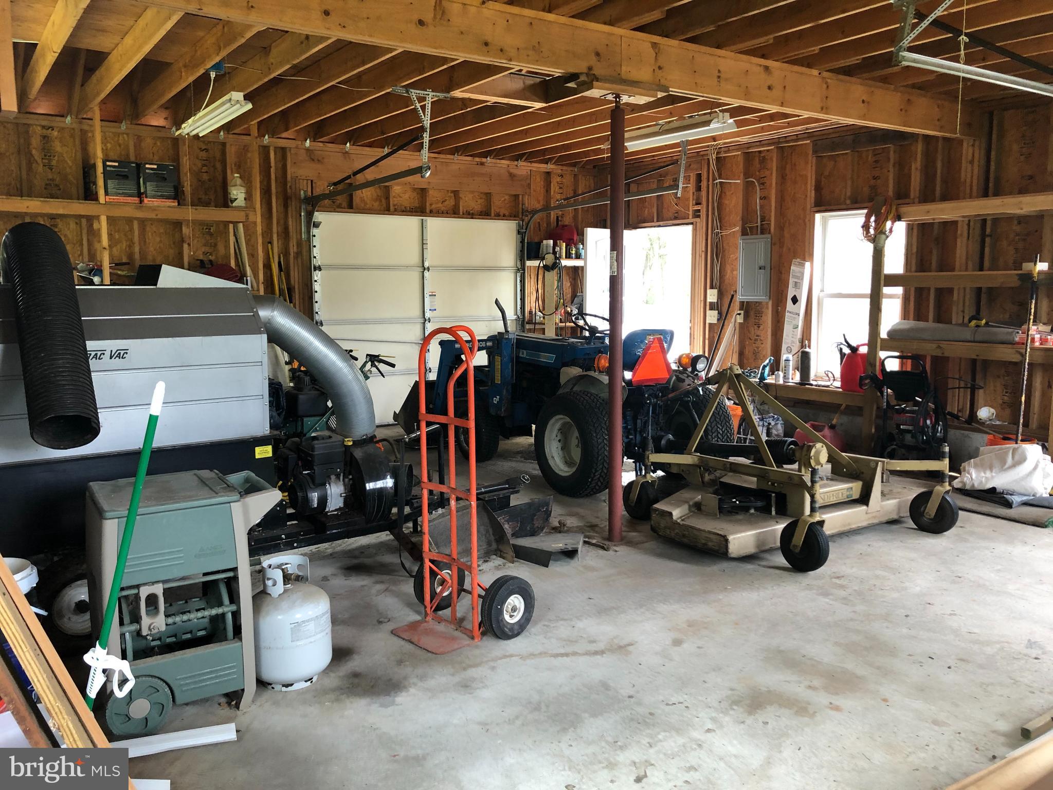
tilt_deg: -6.5
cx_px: 526
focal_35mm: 28
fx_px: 852
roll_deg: +0.0
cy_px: 395
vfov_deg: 49.7
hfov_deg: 63.4
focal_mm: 3.99
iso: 50
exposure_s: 1/15
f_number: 1.8
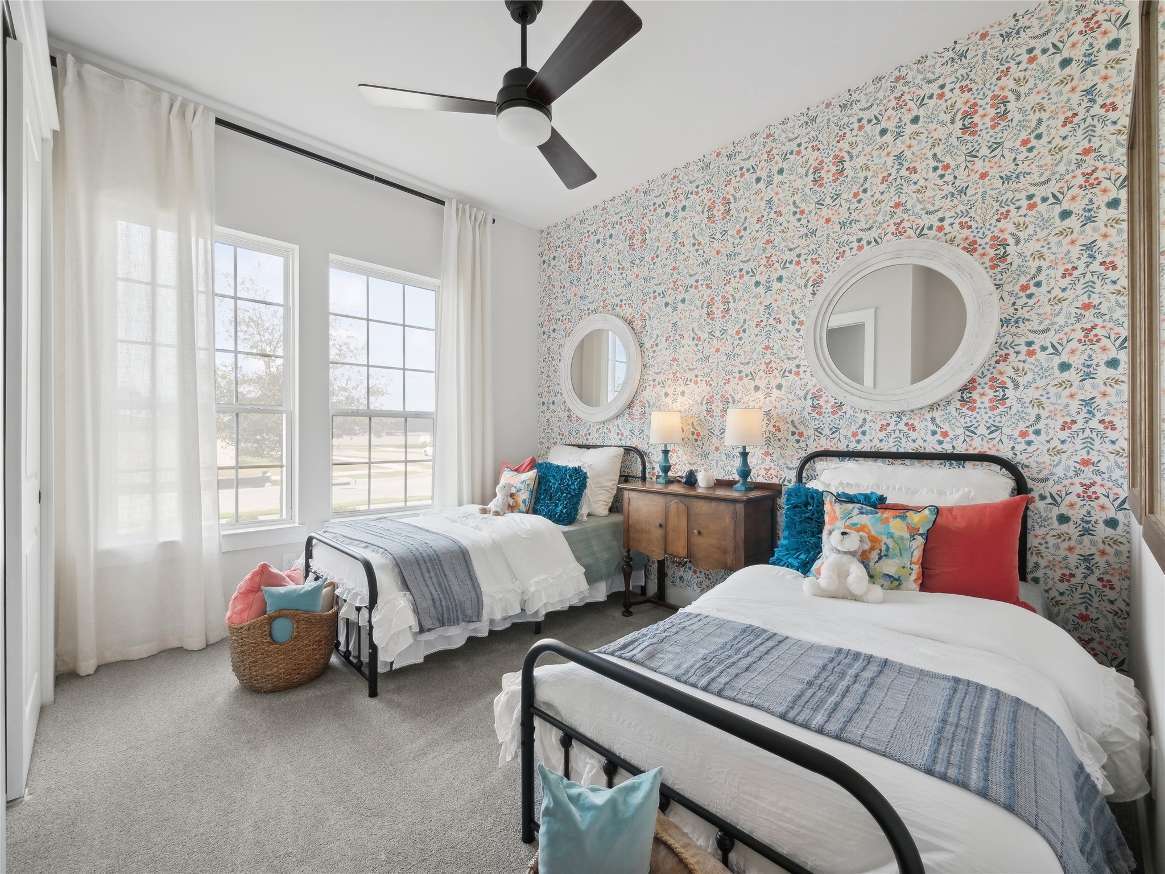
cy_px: 437
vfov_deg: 85.7
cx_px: 582
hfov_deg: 102.1
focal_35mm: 14
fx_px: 471
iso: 200
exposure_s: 1/15
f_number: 11
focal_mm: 7
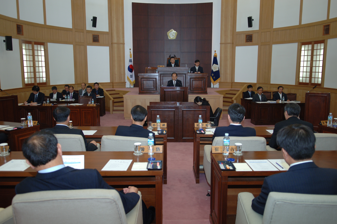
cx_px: 168
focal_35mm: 30
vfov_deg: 43.5
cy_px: 112
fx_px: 280
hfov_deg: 62.0
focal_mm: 20
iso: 320
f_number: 2.8
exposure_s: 1/80
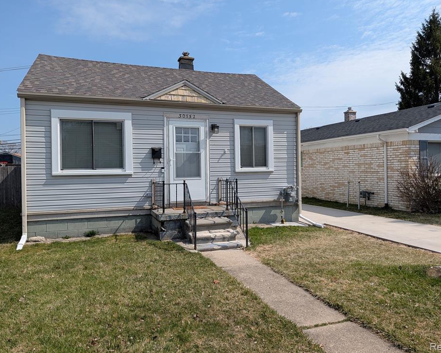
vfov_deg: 54.9
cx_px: 234
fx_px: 339
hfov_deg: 66.0
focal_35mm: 26
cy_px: 170
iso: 20
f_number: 1.68
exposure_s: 1/1435
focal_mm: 6.9
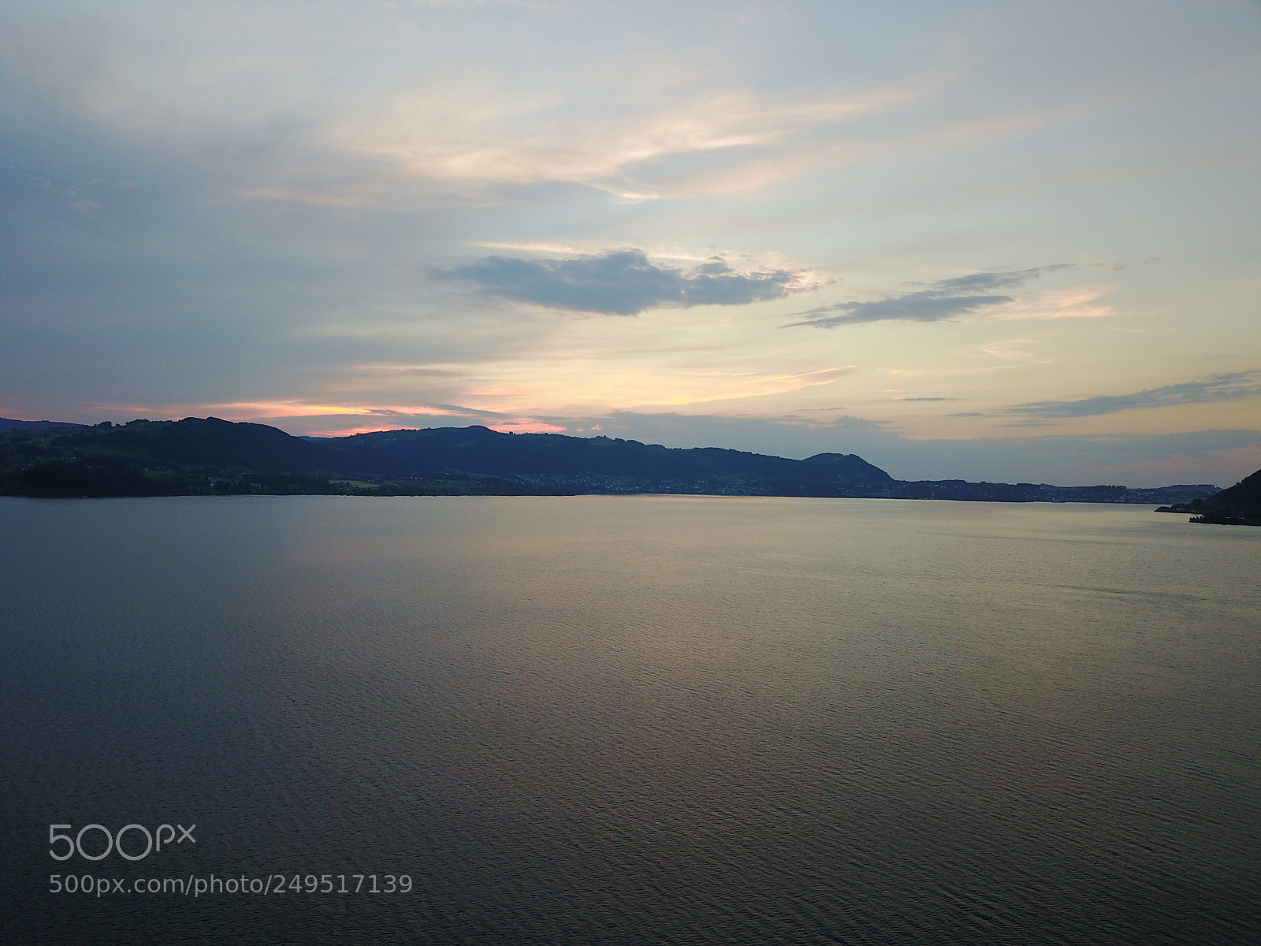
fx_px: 947
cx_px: 630
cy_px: 473
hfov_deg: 67.3
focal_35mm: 26
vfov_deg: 53.1
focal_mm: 4.73
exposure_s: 1/100
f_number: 2.2
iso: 181
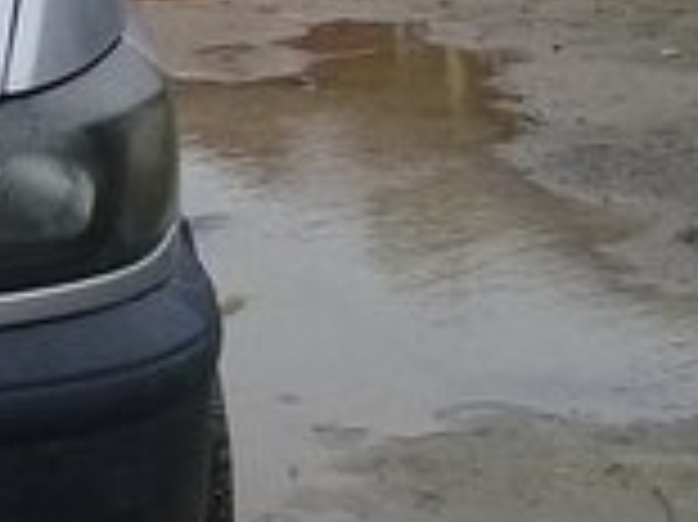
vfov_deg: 11.2
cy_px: 61
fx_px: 2660
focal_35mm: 132
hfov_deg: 13.5
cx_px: -518
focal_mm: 3.3
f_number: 2.2
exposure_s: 1/375
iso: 50
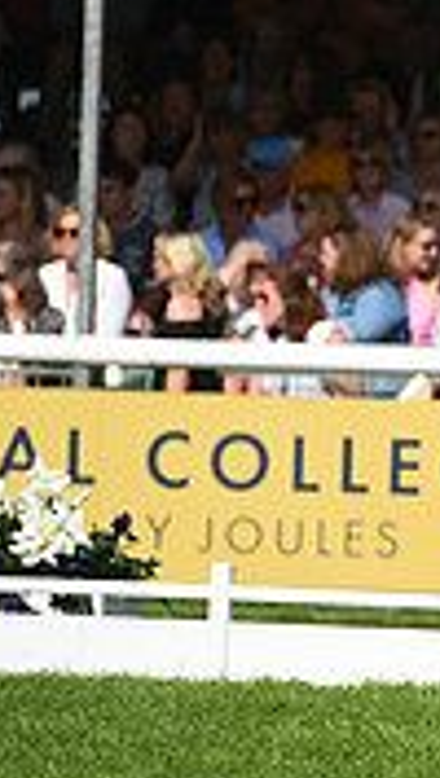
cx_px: 1157
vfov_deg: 3.1
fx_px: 14181
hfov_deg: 1.8
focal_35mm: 686
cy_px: 141
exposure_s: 1/1250
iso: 160
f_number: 6.3
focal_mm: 200
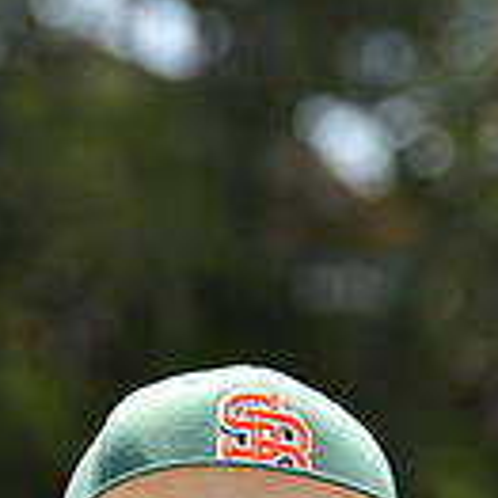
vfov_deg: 3.1
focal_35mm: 565
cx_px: 211
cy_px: 1026
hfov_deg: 3.1
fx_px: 9196
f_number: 5.6
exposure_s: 1/200
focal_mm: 150
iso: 80
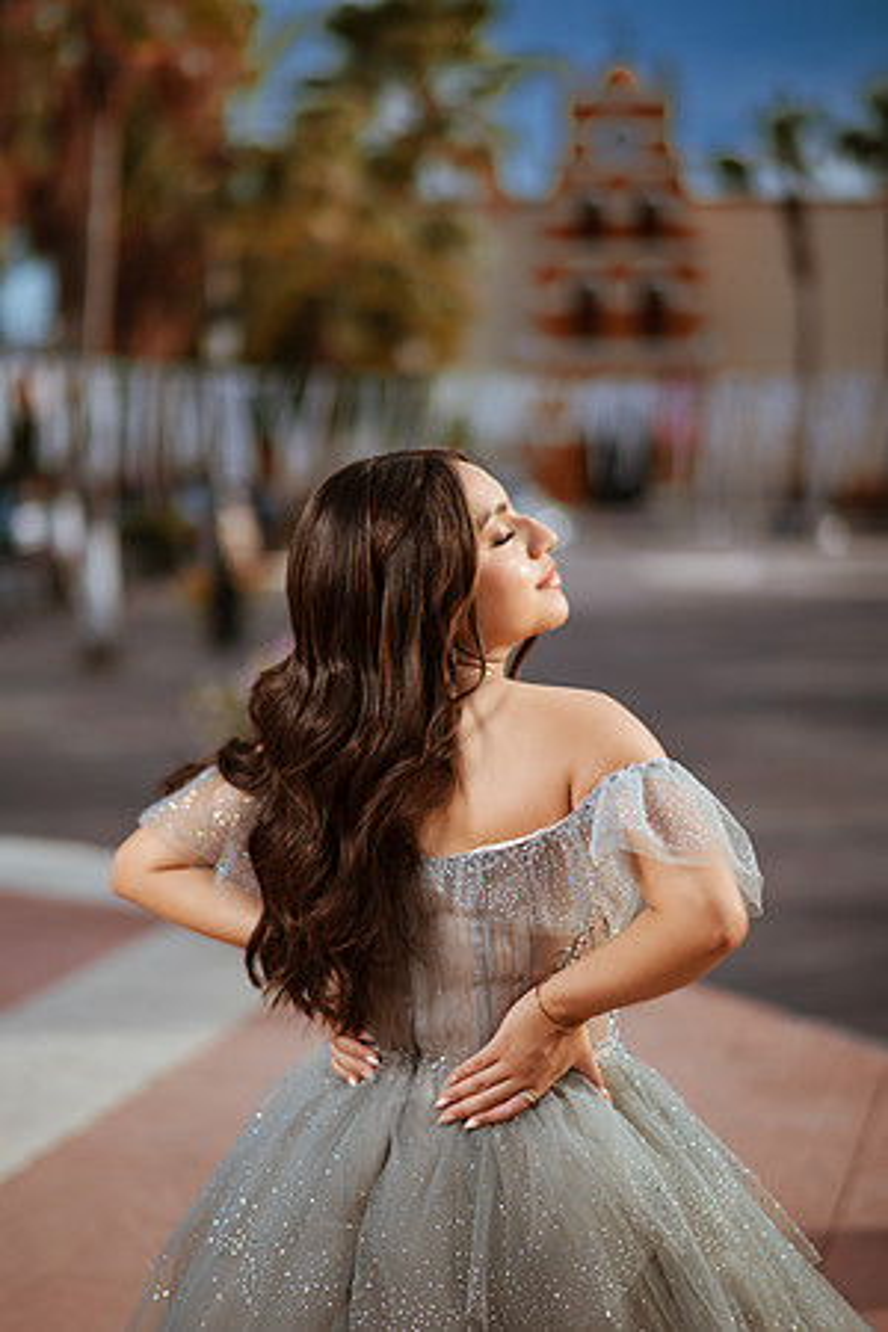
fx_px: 2146
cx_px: 444
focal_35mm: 58
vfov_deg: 34.5
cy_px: 666
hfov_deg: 23.4
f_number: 1.4
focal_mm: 58
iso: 100
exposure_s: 1/6400
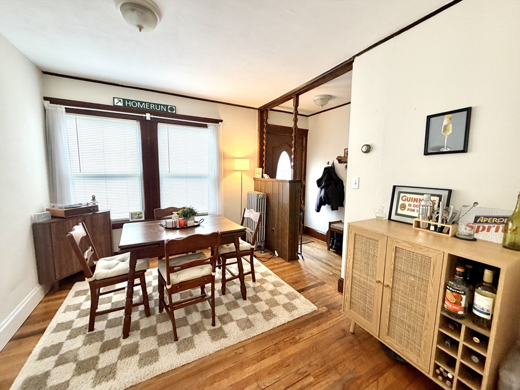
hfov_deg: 102.1
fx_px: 210
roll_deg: -0.8
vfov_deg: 85.7
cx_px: 260
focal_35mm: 14
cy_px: 195
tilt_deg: -7.5
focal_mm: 2.22
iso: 250
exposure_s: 1/60
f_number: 2.2
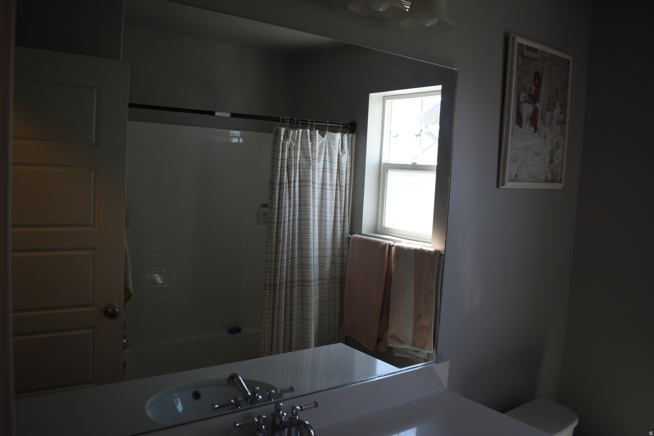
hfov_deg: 61.9
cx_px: 327
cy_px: 218
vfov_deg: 43.6
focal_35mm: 30
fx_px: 545
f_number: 3.5
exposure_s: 1/200
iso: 400
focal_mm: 20
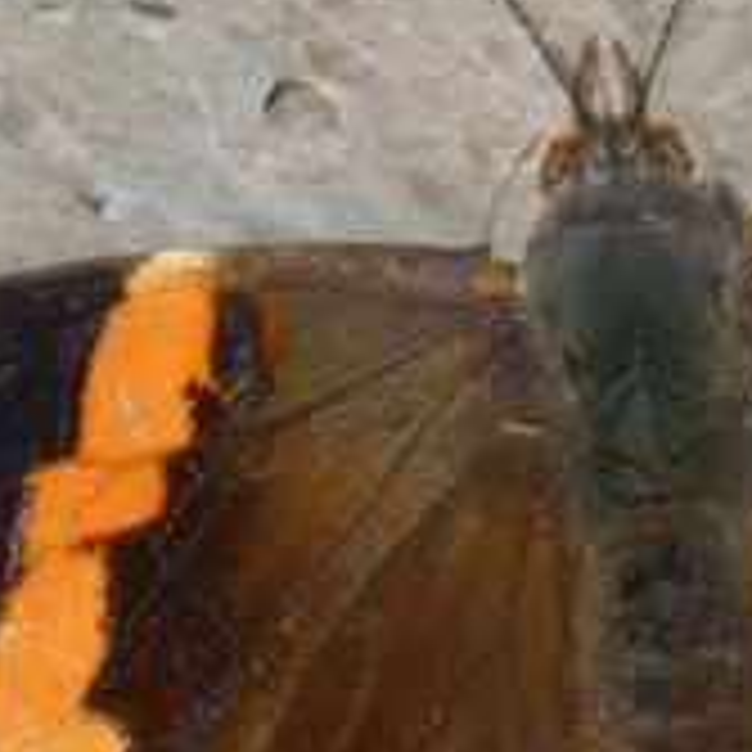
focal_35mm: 2802
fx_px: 68867
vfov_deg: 0.6
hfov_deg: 0.6
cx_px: 671
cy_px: 473
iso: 80
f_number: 5.6
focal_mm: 148.1
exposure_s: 1/125
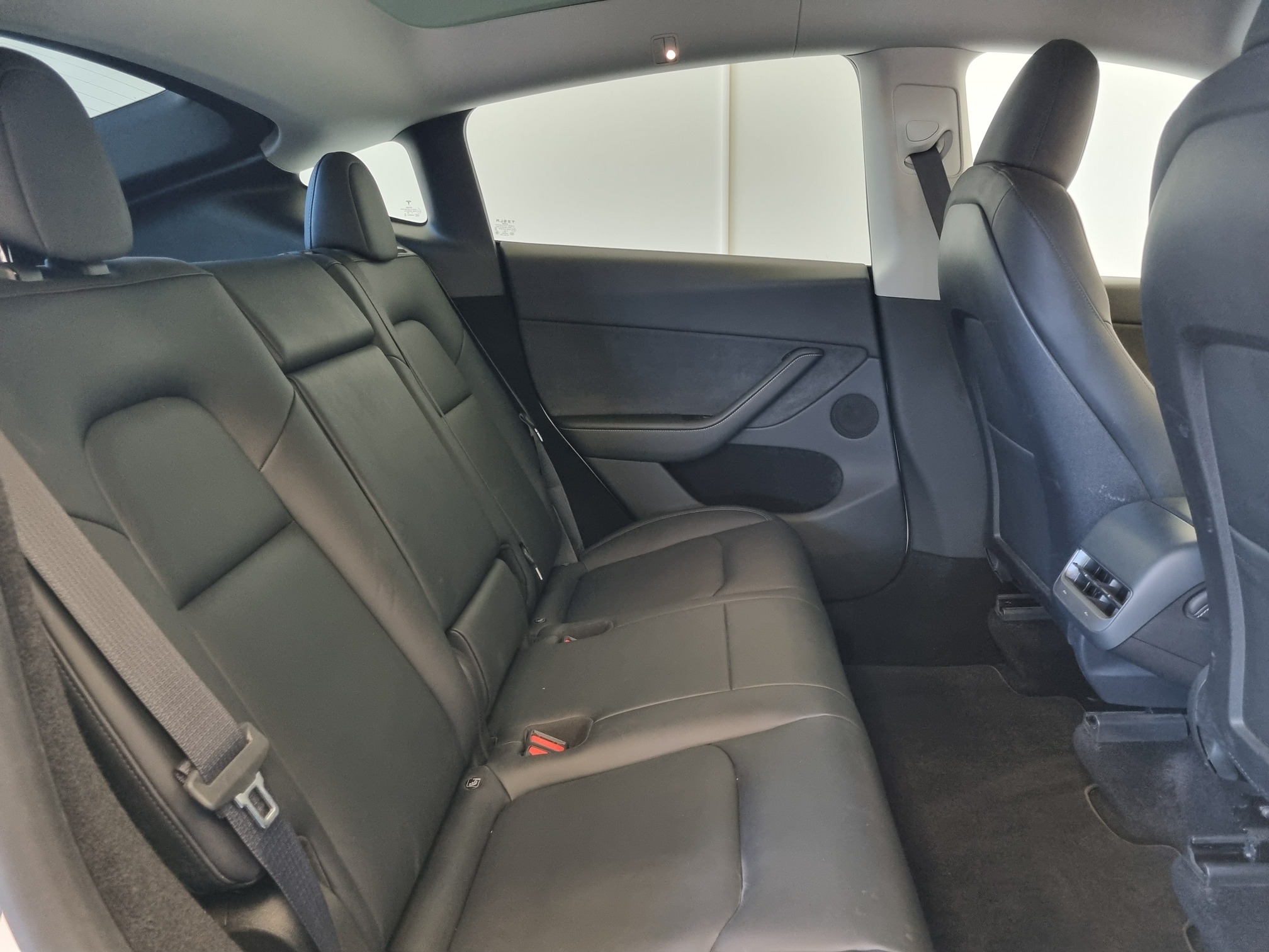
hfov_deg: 67.3
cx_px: 634
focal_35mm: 26
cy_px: 476
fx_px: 953
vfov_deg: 53.1
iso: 800
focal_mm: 5.4
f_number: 1.8
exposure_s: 1/50
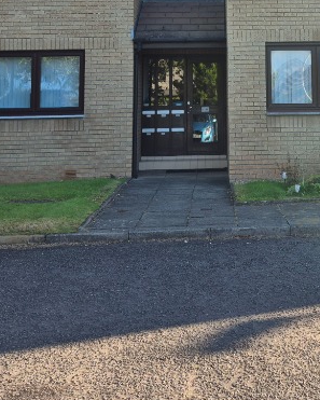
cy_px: 2
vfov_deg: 28.6
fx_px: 734
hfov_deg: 24.1
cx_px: 268
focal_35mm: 62
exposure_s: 1/494
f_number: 1.8
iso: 25
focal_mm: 5.4
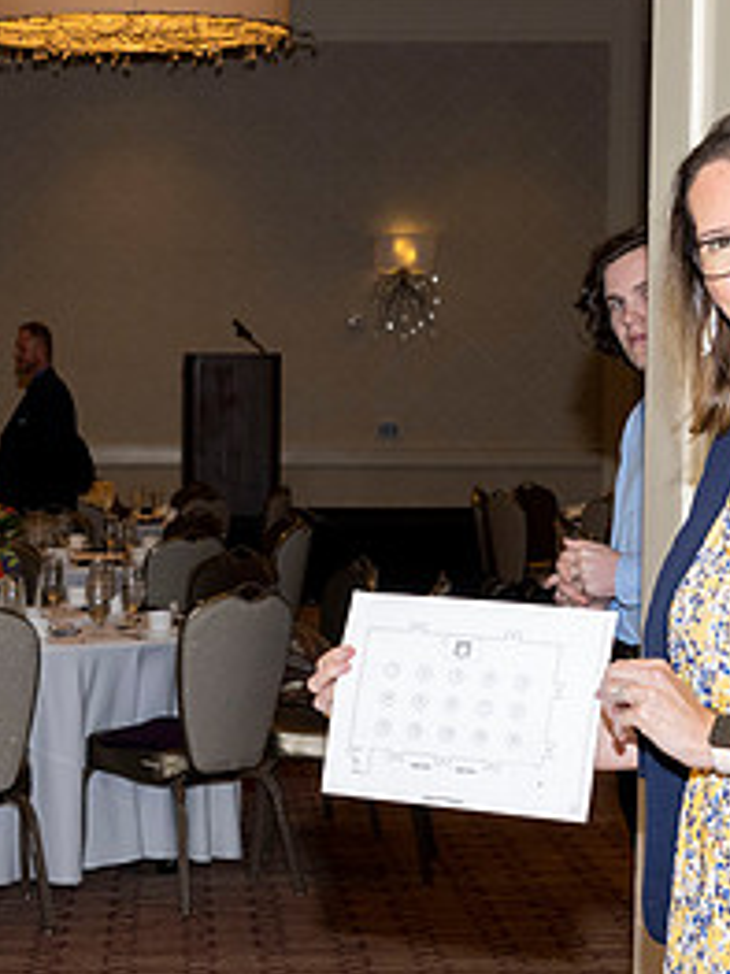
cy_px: 676
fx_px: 2589
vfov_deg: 21.2
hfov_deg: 15.9
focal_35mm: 92
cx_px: 136
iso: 800
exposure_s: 1/160
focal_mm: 33.5
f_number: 5.6
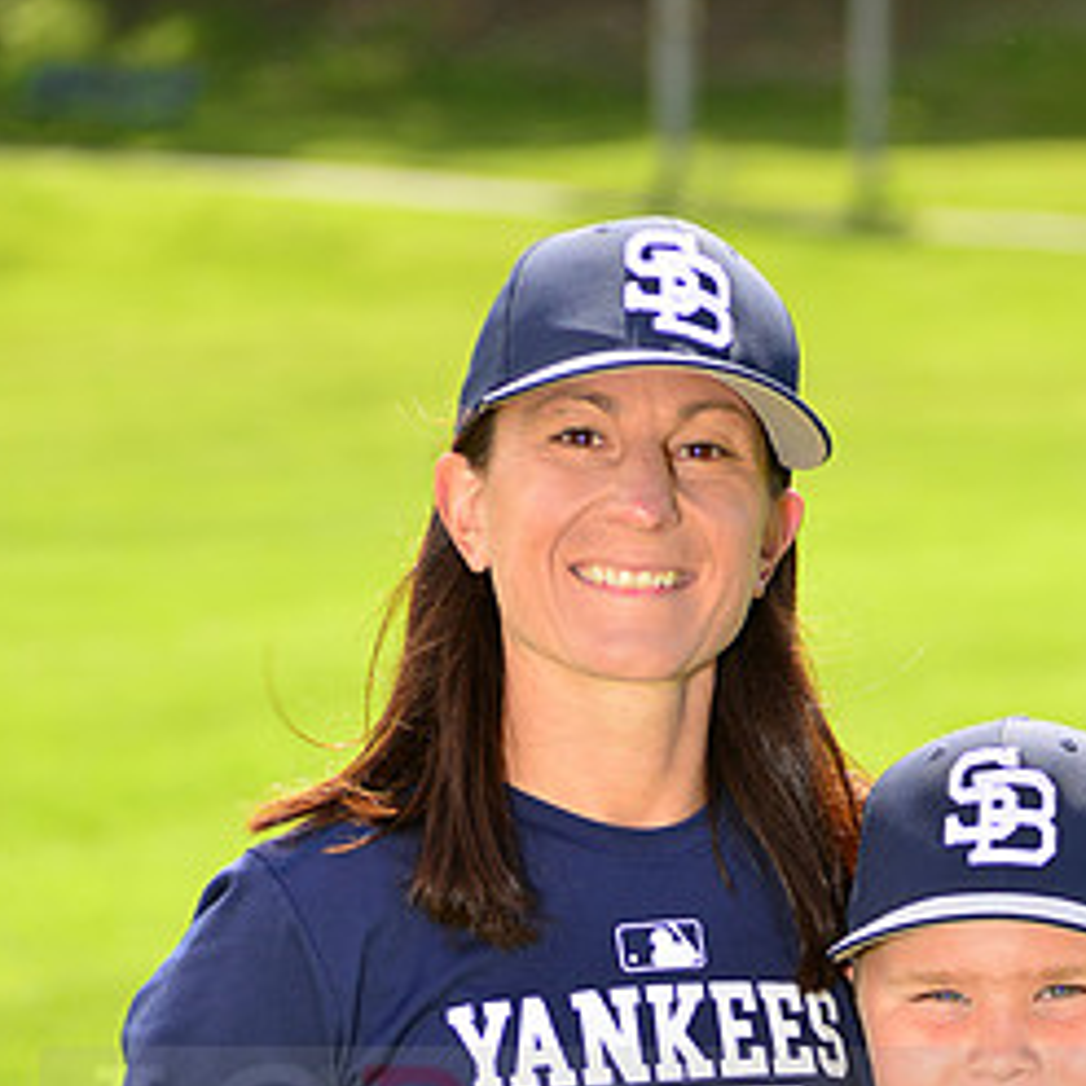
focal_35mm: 220
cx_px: 824
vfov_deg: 7.9
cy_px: 1108
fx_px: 7809
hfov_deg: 7.9
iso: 100
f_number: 5
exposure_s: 1/250
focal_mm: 110
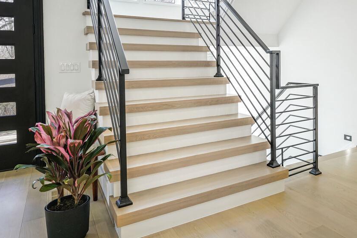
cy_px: 67
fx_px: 288
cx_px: 245
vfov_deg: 43.8
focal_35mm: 29
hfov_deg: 61.7
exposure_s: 1/30
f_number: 8
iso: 400
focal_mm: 14
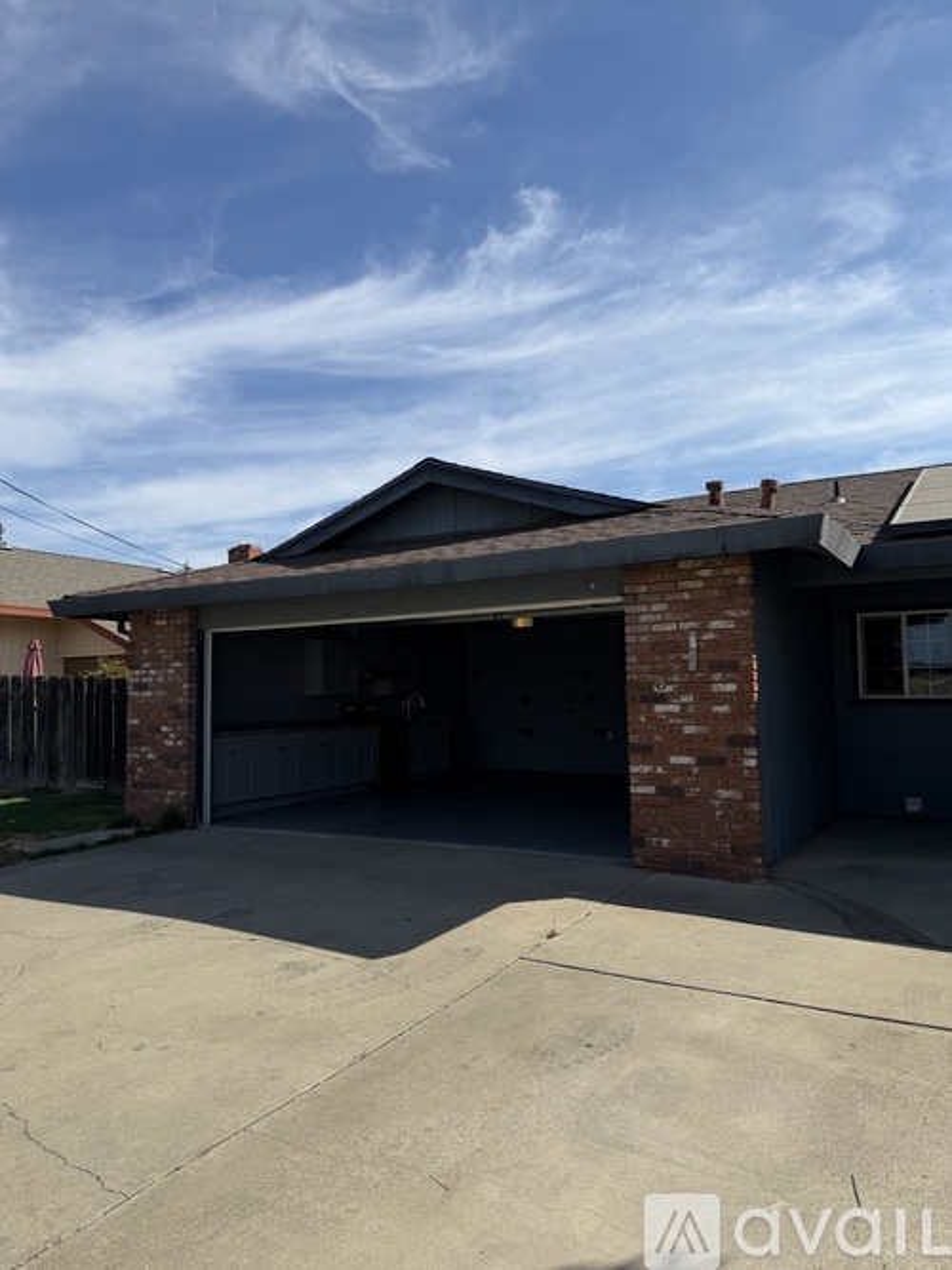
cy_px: 635
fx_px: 880
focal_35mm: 24
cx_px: 476
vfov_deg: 71.6
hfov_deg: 56.8
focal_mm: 6.76
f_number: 1.78
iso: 80
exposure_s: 1/6711
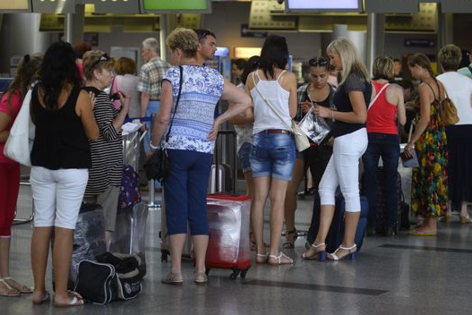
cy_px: 123
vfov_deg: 12.9
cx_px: 271
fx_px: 1390
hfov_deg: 19.3
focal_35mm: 106
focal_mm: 80
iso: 800
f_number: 2.8
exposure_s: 1/400
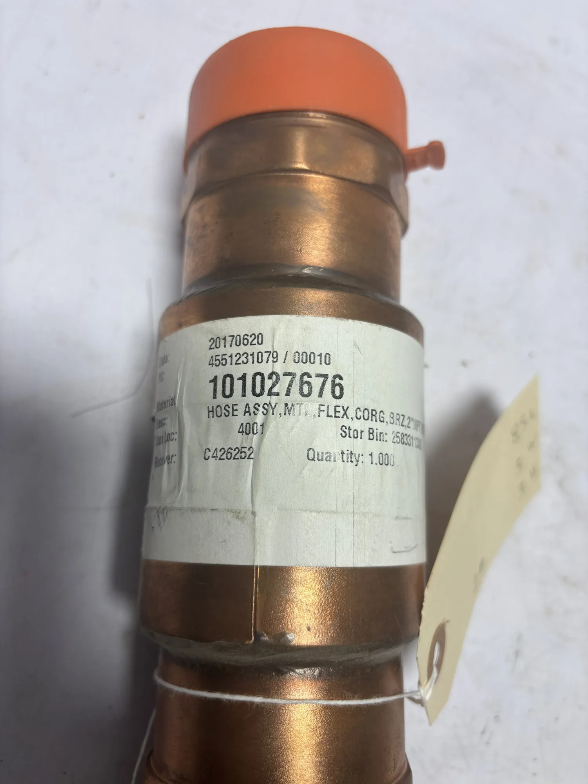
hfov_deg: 53.1
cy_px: 392
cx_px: 294
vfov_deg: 67.3
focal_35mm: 26
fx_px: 589
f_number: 1.6
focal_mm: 5.96
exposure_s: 1/437
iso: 50
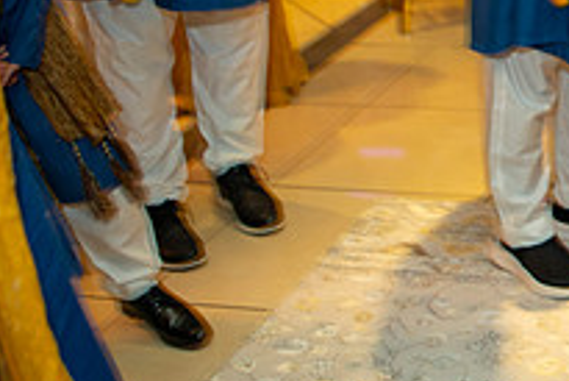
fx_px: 1186
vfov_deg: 17.9
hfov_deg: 23.8
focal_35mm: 75
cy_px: 42
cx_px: 737
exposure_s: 1/60
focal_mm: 24
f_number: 2.8
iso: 1000
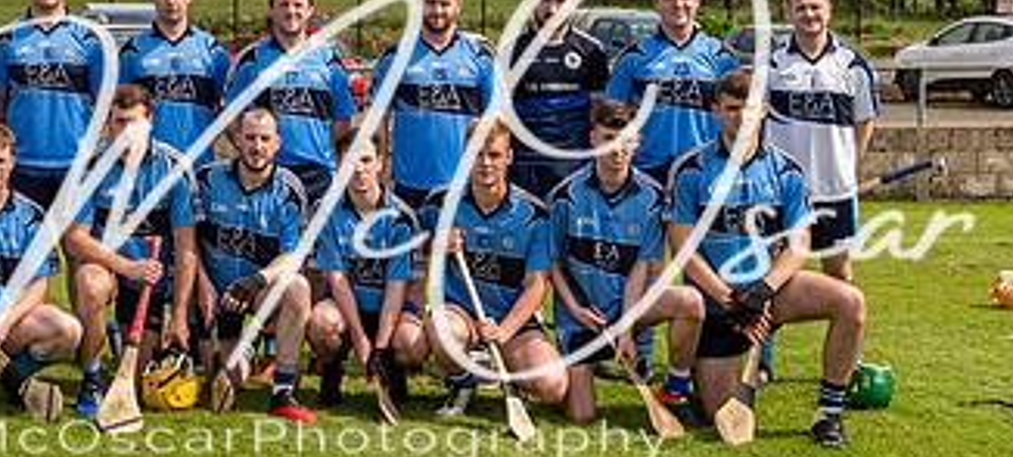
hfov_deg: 29.6
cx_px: 137
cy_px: 126
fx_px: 1849
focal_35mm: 72
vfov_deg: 14.0
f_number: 8
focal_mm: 31
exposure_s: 1/100
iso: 100
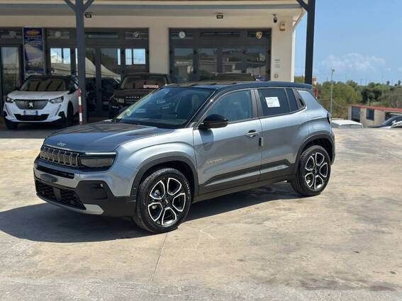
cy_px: 150
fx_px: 557
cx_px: 201
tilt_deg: -7.8
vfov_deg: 30.3
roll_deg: -0.7
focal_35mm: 48
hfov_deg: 39.7
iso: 100
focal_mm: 6.86
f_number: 1.78
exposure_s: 1/5556
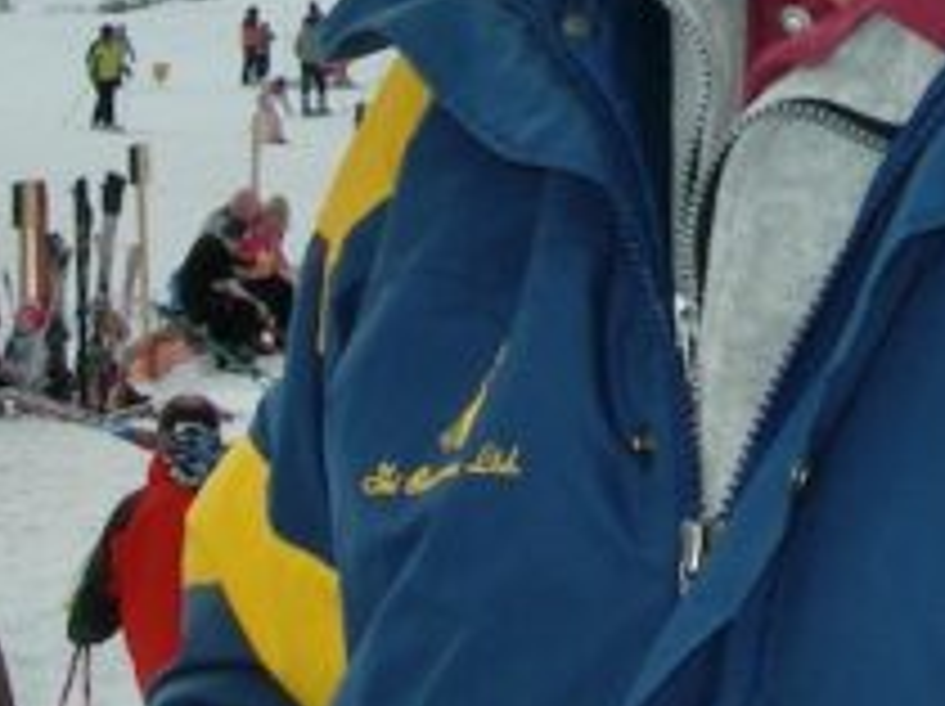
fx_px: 3954
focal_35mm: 145
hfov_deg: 13.3
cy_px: -427
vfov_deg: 9.8
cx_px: 1143
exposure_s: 1/1042
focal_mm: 7.8
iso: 50
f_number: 4.8
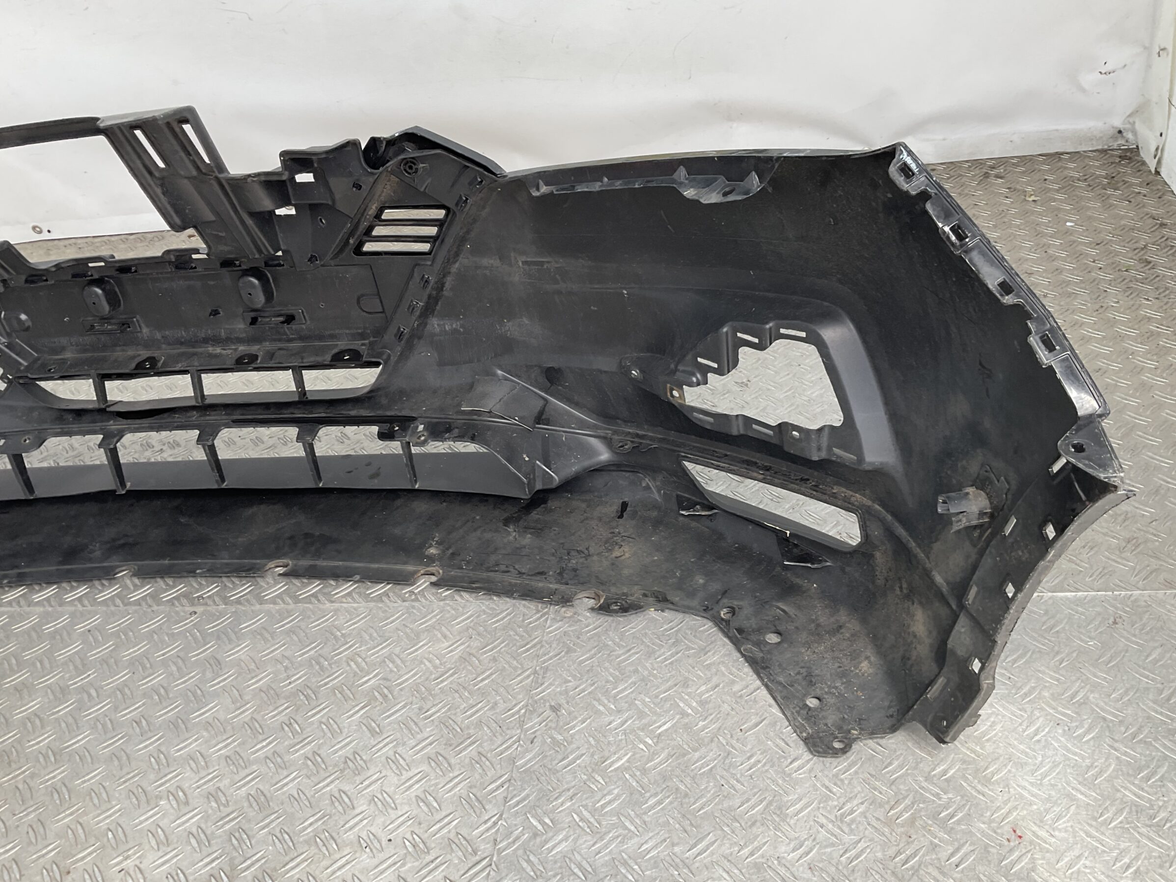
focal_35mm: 31
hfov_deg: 58.4
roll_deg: +9.6
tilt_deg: -35.8
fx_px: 1053
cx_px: 597
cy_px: 455
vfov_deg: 45.4
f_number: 1.8
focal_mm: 3
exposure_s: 1/120
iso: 20
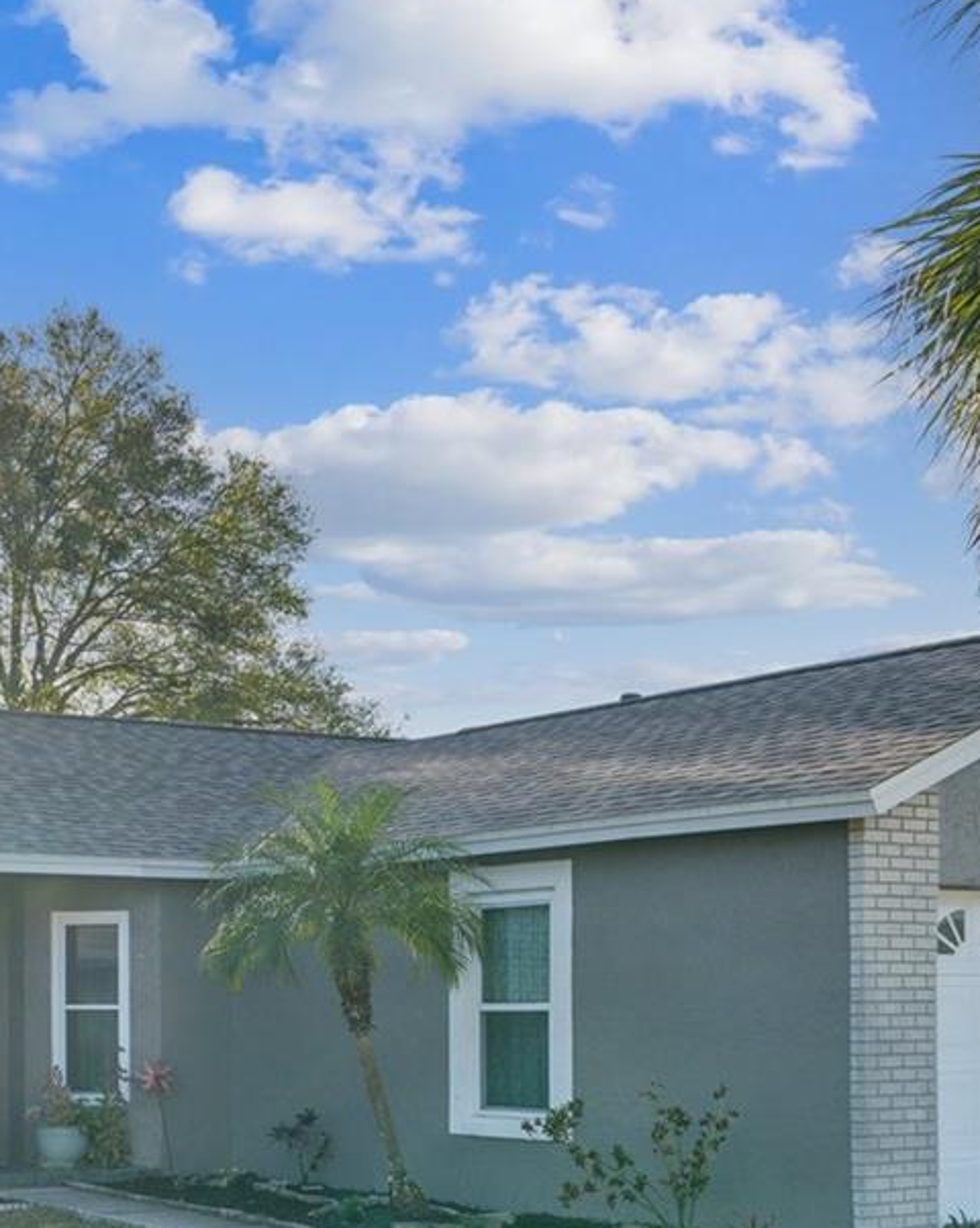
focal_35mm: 55
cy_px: 966
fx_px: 1996
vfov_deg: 33.3
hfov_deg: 26.9
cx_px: 145
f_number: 8
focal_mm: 22
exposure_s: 1/200
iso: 200
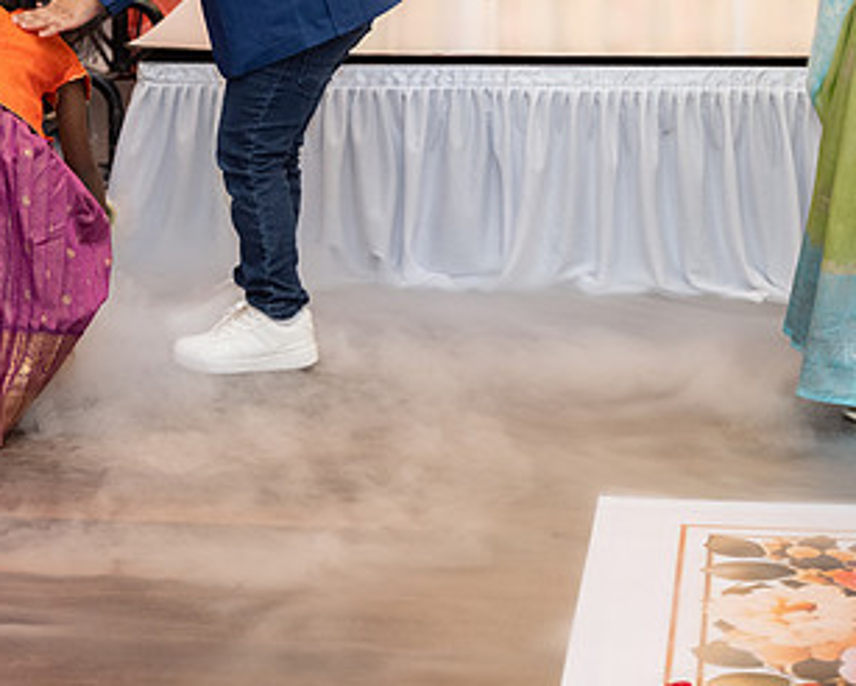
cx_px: 59
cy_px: 177
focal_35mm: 135
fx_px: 3422
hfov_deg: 14.1
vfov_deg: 11.4
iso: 1000
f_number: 3.5
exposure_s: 1/160
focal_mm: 76
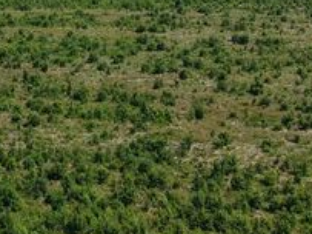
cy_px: -68
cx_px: -15
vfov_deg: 11.9
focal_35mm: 121
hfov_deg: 15.9
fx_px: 1090
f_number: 1.8
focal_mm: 8.67
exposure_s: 1/5000
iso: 170
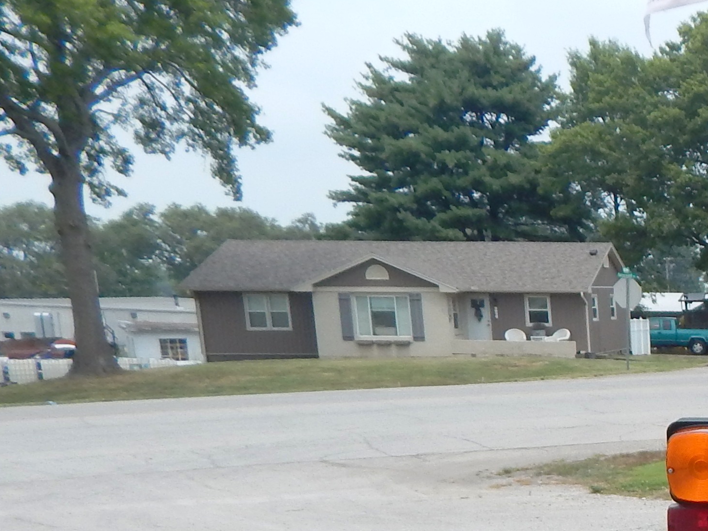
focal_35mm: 69
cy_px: 672
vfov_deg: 19.8
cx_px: 1035
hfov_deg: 23.2
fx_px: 1411
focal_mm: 4
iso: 125
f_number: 3
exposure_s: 1/1250
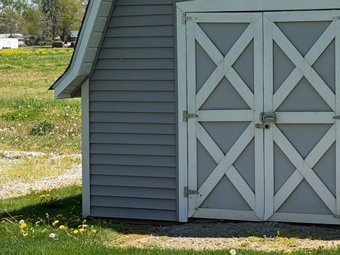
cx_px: 323
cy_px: 93
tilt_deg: -3.1
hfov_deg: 19.0
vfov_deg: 14.6
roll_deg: +1.2
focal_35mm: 101
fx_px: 992
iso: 64
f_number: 1.78
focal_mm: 6.76
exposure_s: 1/3891
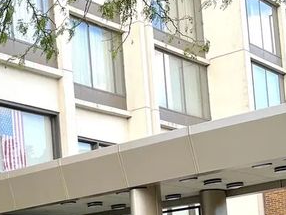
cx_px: -168
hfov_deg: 18.2
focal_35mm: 93
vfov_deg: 15.1
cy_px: 291
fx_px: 769
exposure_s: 1/401
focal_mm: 4.2
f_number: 1.6
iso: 32
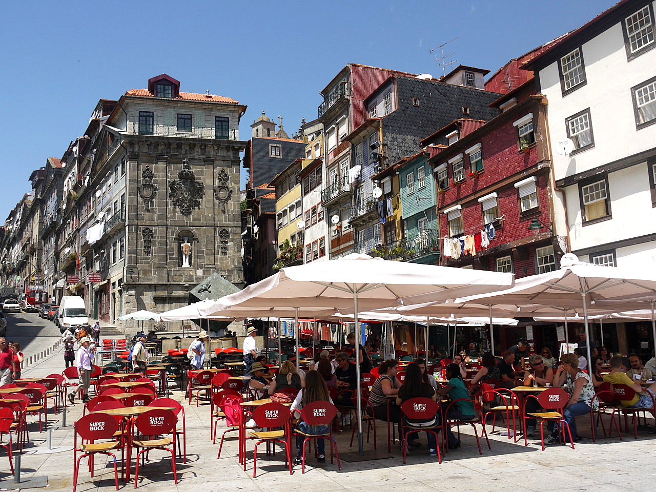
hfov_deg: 56.8
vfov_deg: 44.2
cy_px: 246
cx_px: 328
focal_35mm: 32
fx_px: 606
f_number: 7.1
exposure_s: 1/250
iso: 100
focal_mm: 16
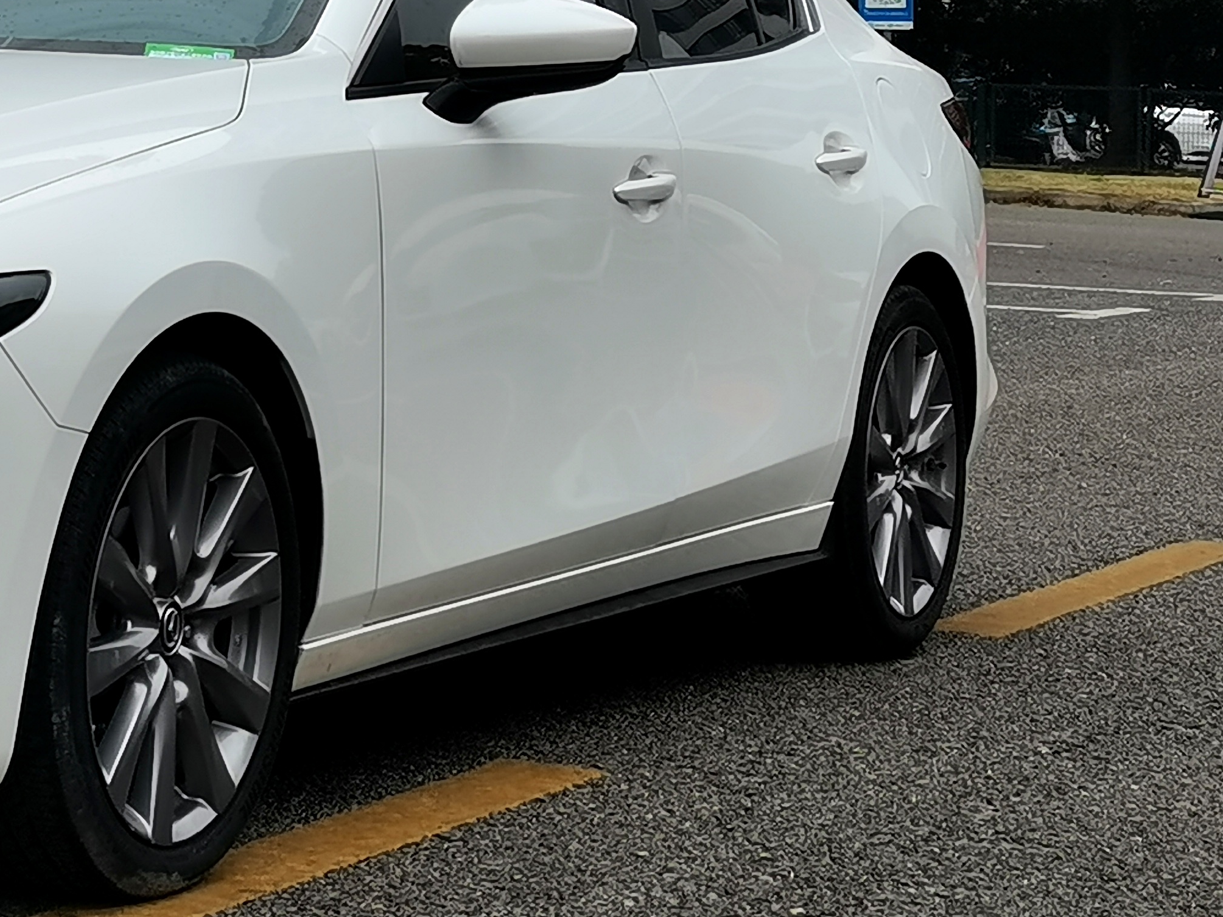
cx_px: -137
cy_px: -123
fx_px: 4133
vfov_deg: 12.4
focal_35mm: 117
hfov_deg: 16.3
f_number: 1.8
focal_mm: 5.58
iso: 50
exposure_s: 1/323
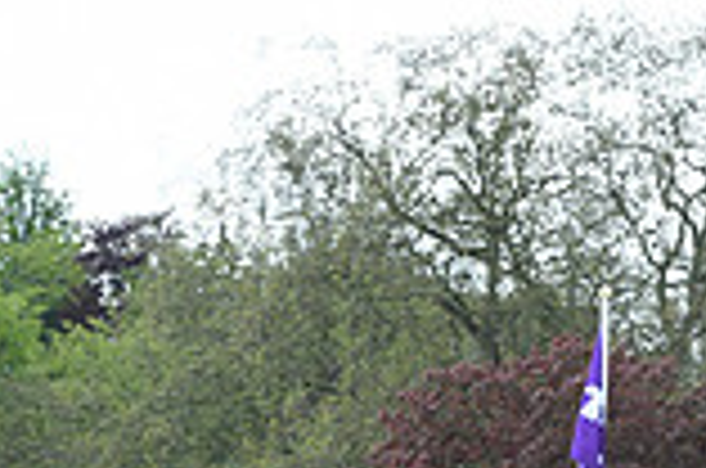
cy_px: 828
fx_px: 6654
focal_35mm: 340
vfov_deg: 4.0
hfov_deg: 6.0
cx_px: 1066
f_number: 5
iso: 720
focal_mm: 92
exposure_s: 1/1600
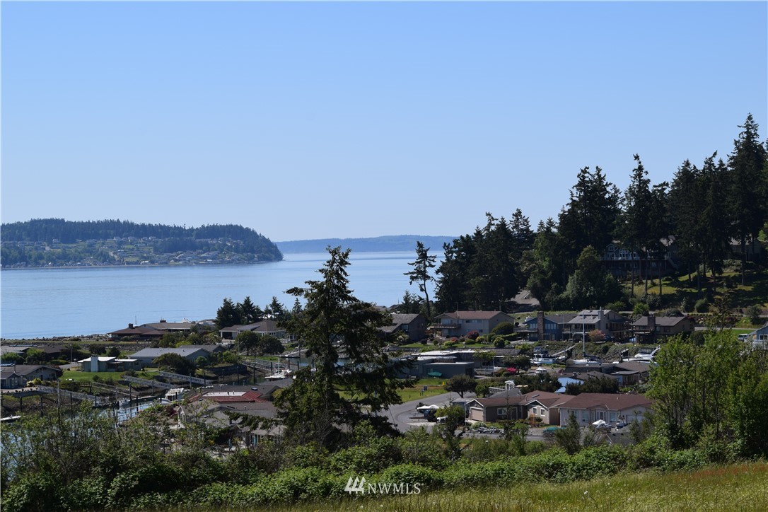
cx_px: 384
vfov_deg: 14.7
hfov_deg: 21.9
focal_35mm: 93
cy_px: 256
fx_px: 1984
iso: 200
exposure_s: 1/400
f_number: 10
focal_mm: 62
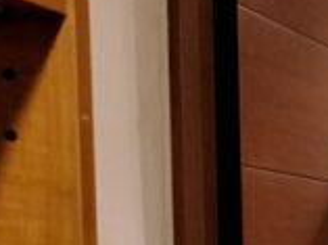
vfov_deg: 16.2
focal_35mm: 85
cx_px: 825
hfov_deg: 14.0
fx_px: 804
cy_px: 337
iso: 200
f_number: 2.2
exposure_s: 1/25
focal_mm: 1.74
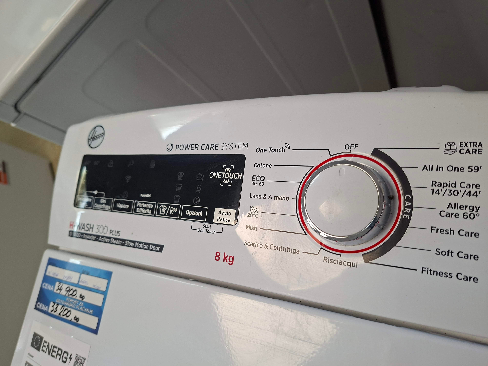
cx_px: 244
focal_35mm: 23
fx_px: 324
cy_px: 183
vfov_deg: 58.9
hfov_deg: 73.9
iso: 160
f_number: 1.8
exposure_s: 1/100
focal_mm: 5.54
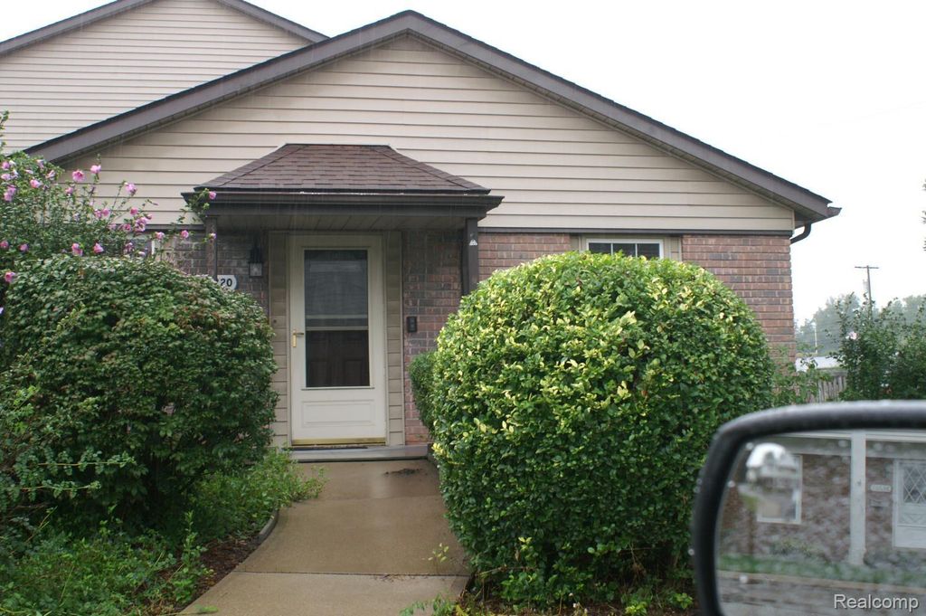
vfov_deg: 34.2
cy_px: 308
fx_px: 1002
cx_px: 463
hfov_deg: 49.6
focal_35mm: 39
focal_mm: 26
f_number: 5.6
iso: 400
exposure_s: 1/60
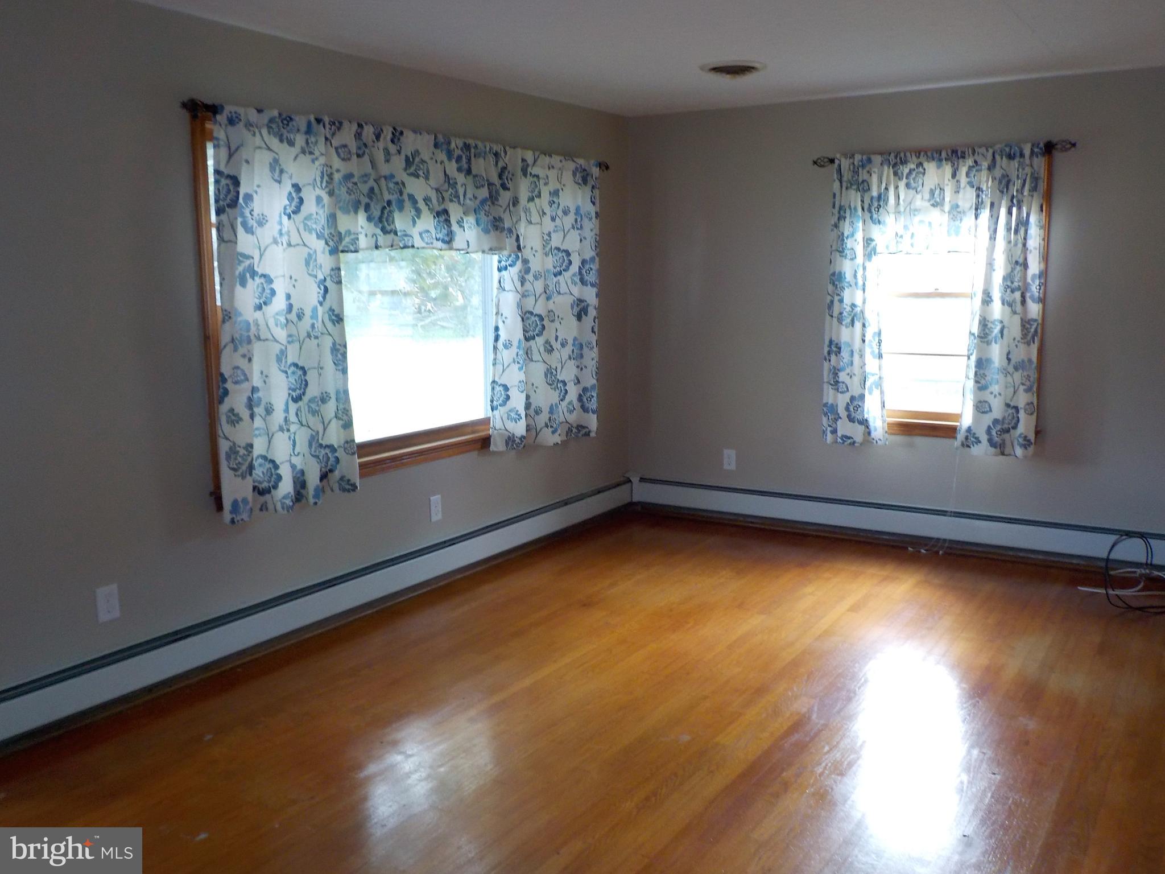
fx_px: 1010
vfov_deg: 46.8
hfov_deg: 60.0
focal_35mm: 30
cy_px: 437
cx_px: 582
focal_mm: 4.1
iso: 220
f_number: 3.3
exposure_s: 1/30
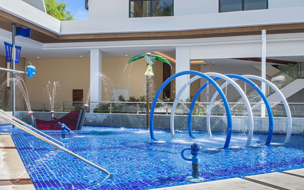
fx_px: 307
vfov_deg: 34.4
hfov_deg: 52.7
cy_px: 99
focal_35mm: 37
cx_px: 153
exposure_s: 1/400
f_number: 10
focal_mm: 24
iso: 320
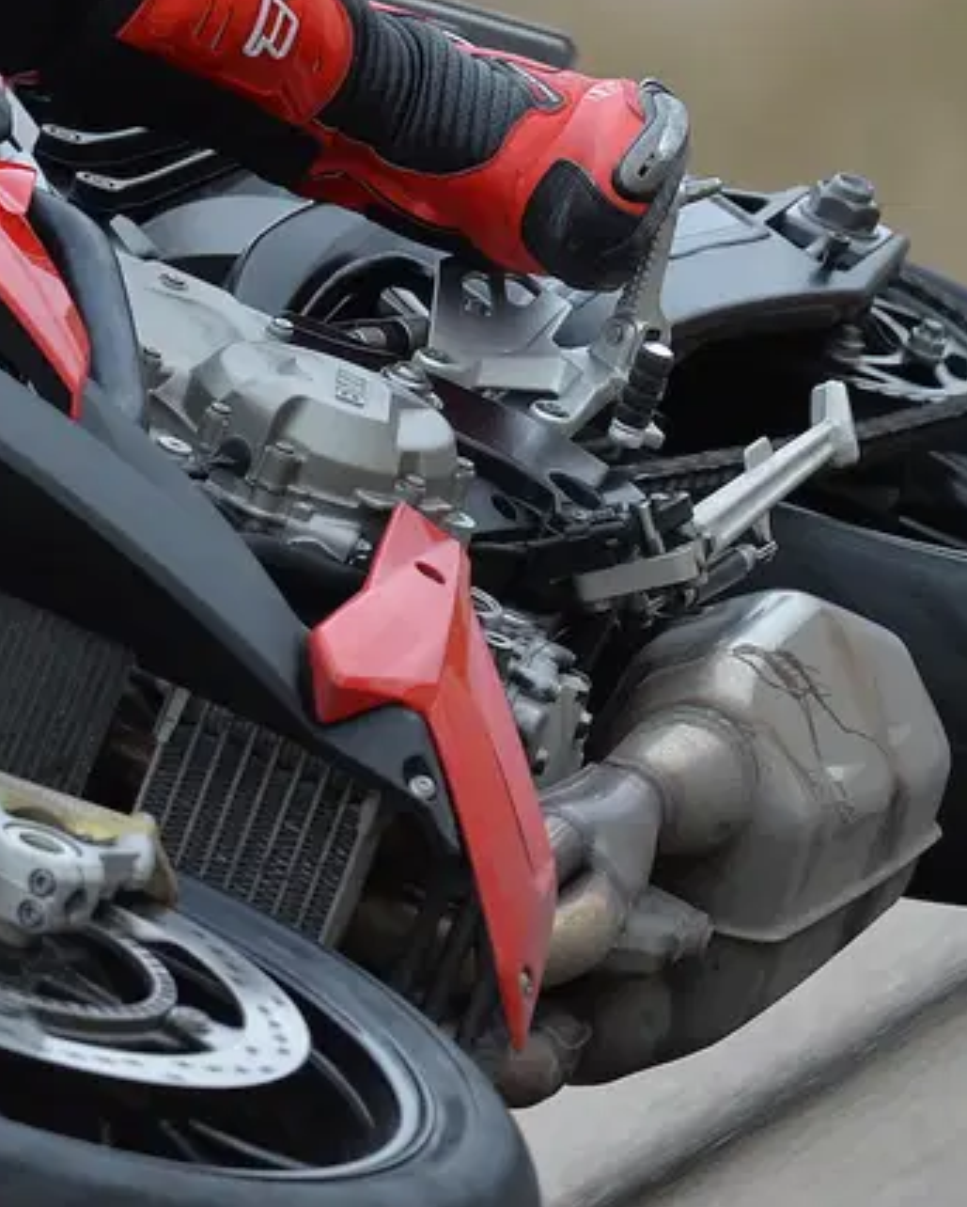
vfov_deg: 1.5
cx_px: -173
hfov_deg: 1.2
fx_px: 46886
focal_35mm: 1312
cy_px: 526
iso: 400
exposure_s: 1/800
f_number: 6.3
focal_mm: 500
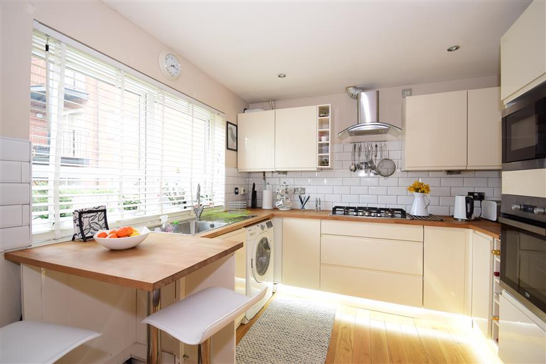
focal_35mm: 15
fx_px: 227
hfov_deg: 100.4
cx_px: 273
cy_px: 182
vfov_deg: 77.3
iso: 400
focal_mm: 10
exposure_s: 1/4
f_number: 8
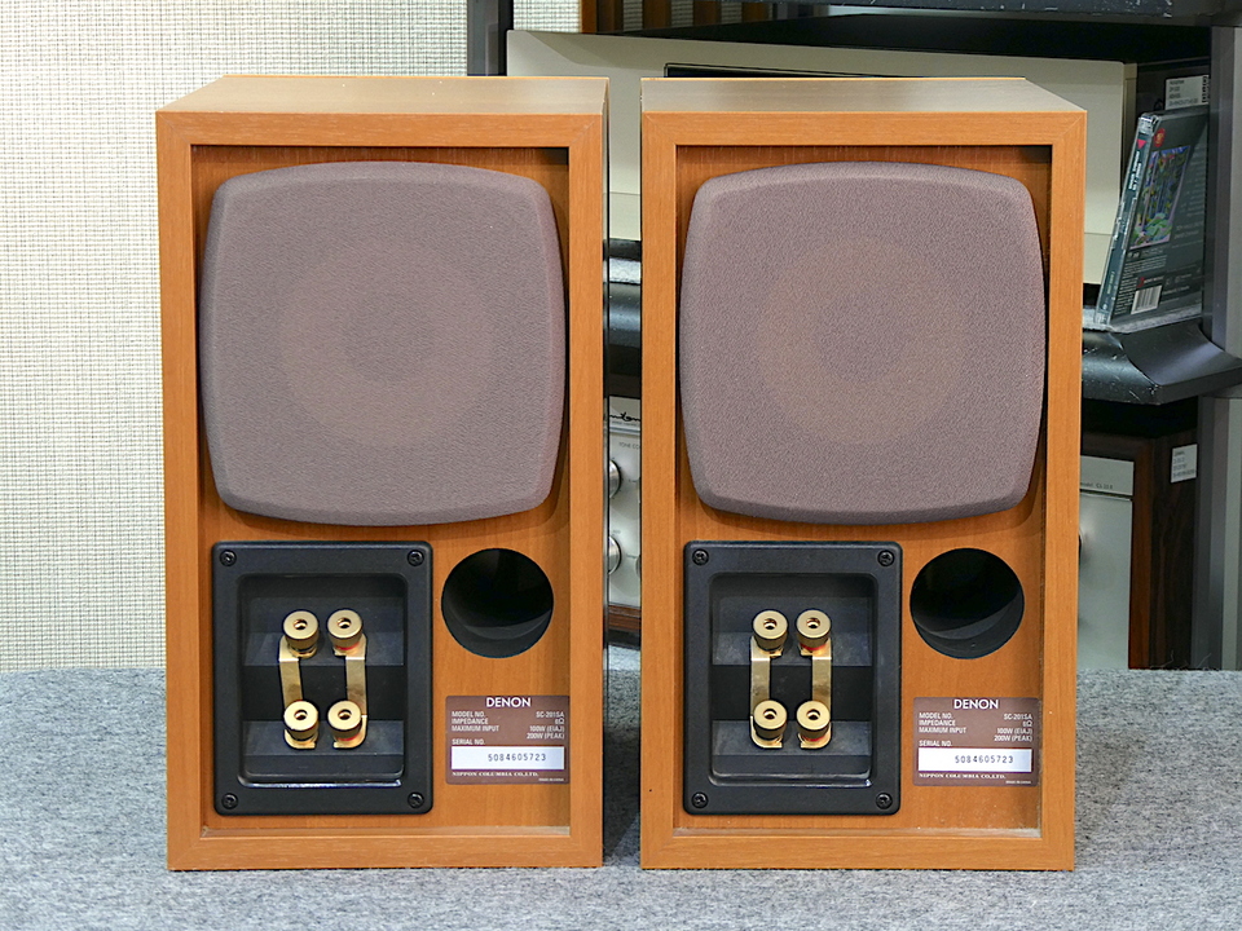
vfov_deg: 15.1
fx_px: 3516
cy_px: 466
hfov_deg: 20.0
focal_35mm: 98
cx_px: 621
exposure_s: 1/3.2
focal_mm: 17.5
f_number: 5
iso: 100
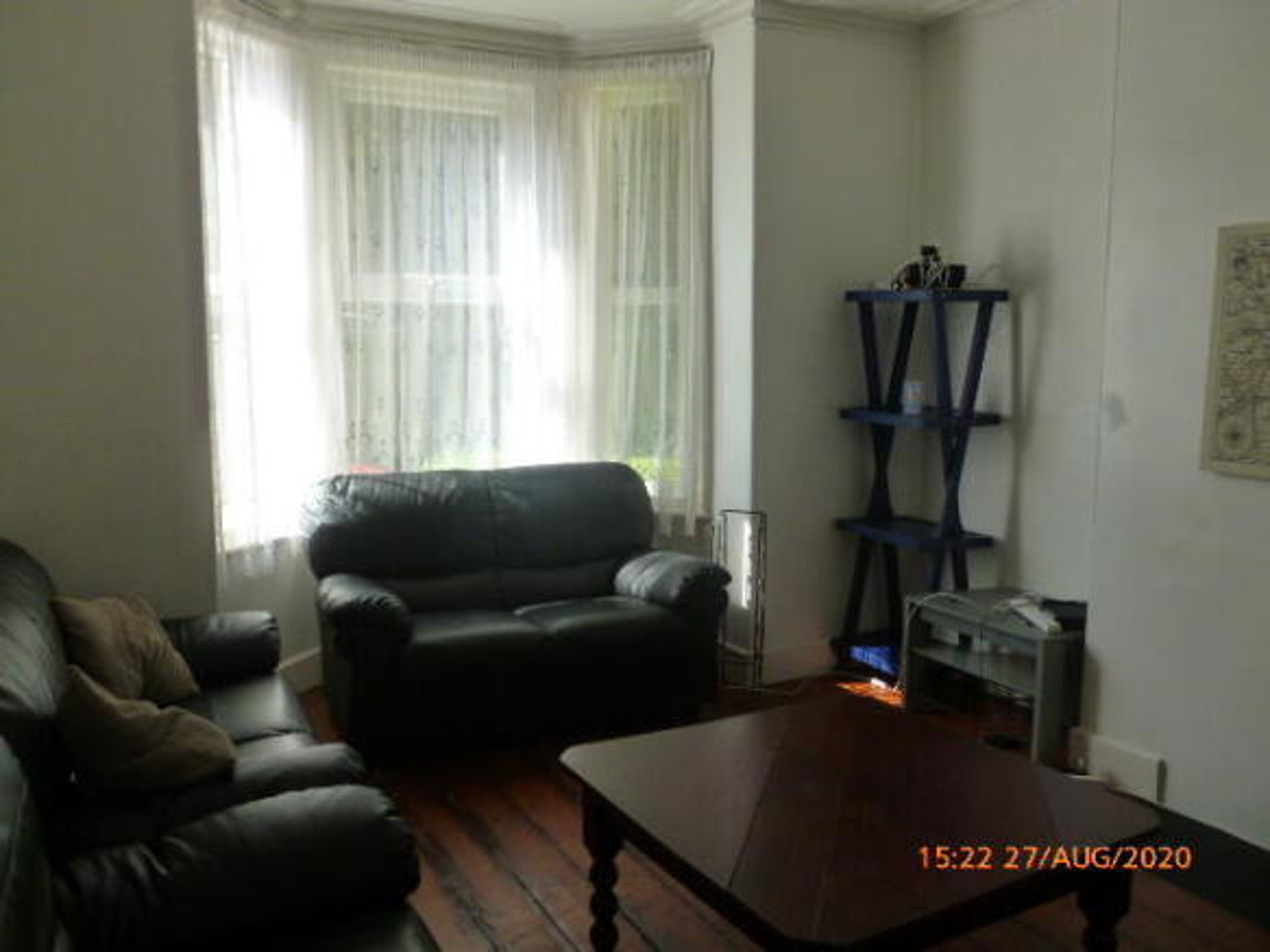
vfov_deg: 49.7
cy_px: 476
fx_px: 1027
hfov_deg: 63.5
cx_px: 635
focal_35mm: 28
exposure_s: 1/80
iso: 160
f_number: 3.3
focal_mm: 5
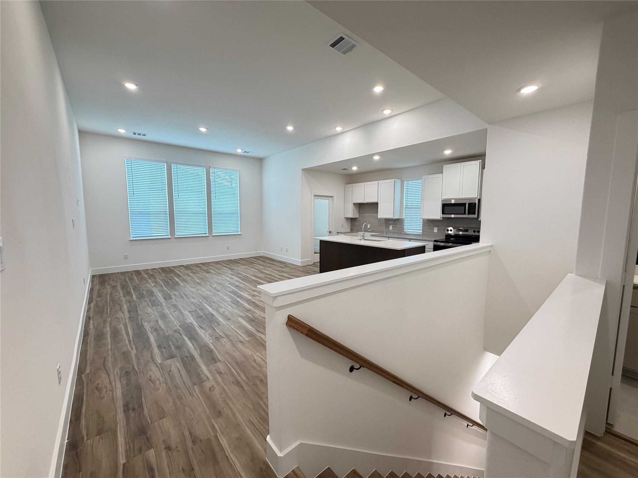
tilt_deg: -5.5
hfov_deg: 102.1
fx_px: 258
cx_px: 319
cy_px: 239
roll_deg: +0.1
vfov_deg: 85.7
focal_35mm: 14
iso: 320
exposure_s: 1/120
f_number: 2.2
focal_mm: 2.22
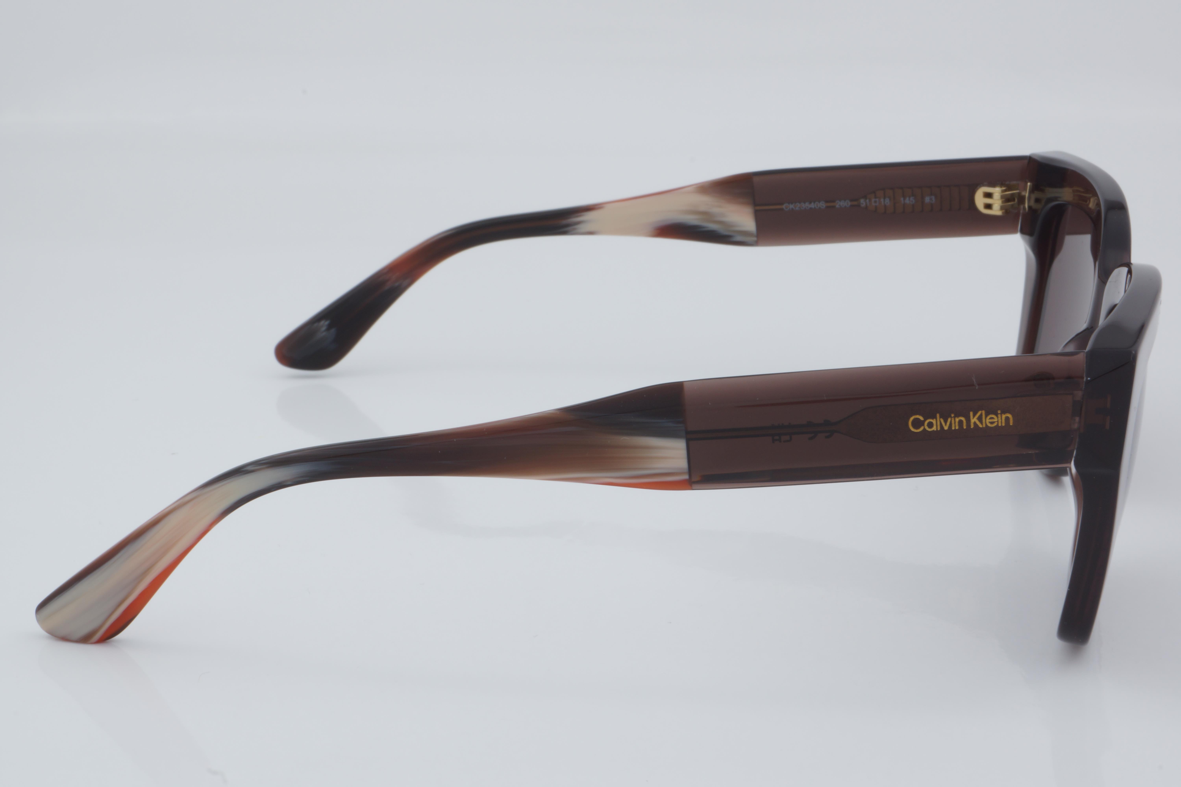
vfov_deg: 20.2
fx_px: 2214
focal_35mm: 68
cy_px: 394
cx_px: 590
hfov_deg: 29.9
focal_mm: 45
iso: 100
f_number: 32
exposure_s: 1/4
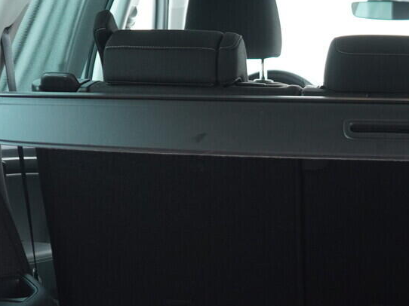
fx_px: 1087
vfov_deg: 15.6
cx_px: 371
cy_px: 335
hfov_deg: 20.9
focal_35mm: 92
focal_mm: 24
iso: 640
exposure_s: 1/40
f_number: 2.8
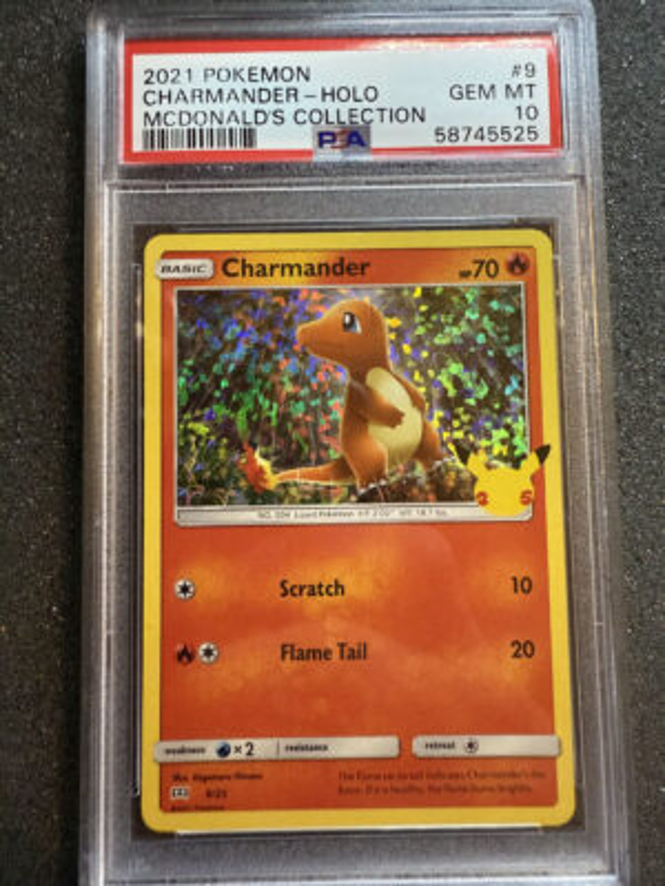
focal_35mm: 24
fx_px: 615
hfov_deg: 56.8
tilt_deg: -85.7
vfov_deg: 71.6
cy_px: 443
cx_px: 332
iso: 400
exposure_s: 1/50
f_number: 2.2
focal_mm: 2.22
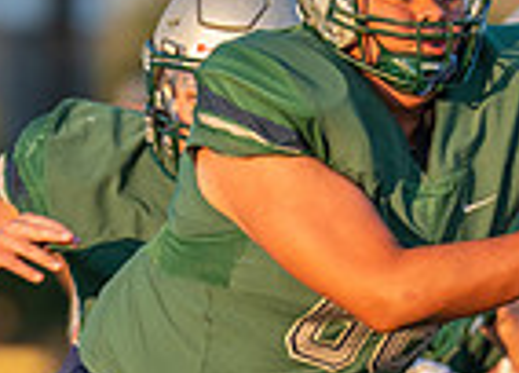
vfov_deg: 1.2
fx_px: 17382
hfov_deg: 1.7
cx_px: 151
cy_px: 520
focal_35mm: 1177
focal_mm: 200
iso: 320
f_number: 2.8
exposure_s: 1/1600
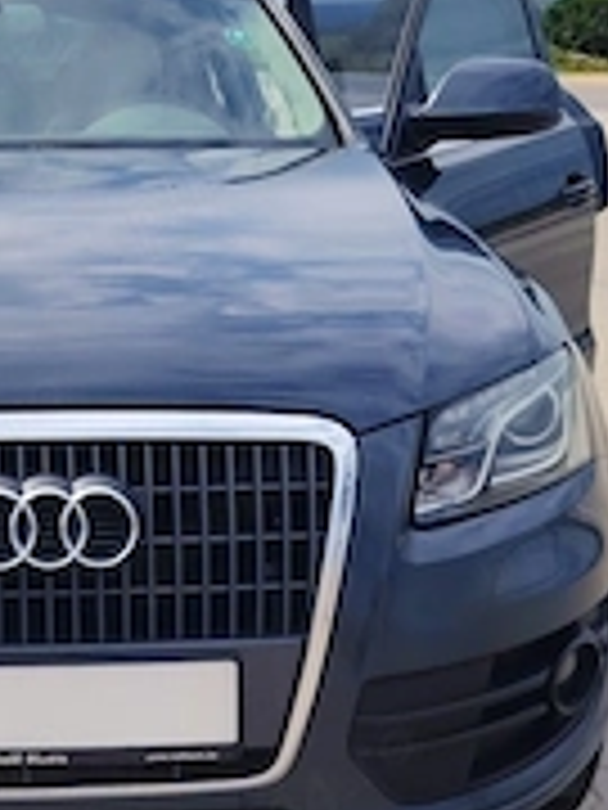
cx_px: 9
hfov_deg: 20.1
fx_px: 1663
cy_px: 184
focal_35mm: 71
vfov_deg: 27.0
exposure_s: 1/1429
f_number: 1.75
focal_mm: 5.25
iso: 100
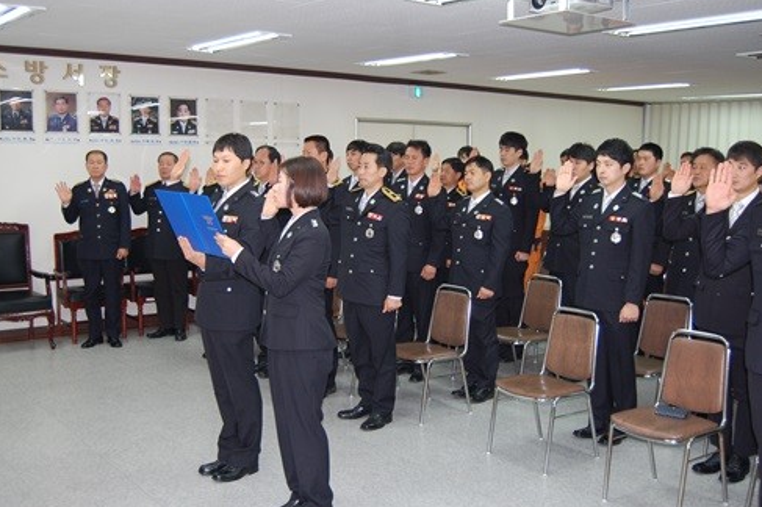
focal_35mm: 40
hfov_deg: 48.5
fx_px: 846
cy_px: 255
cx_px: 386
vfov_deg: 33.4
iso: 400
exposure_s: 1/60
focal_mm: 26
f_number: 4
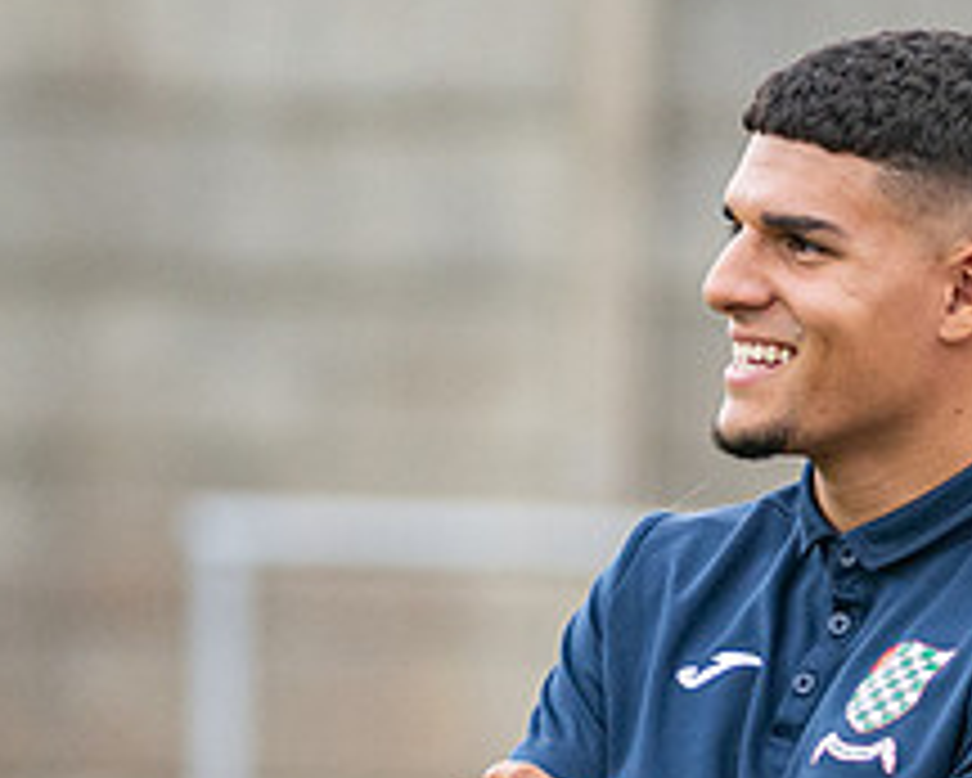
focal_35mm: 1039
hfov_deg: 1.9
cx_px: 1233
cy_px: 534
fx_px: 29903
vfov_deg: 1.5
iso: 400
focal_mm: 195
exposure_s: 1/1250
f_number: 2.8
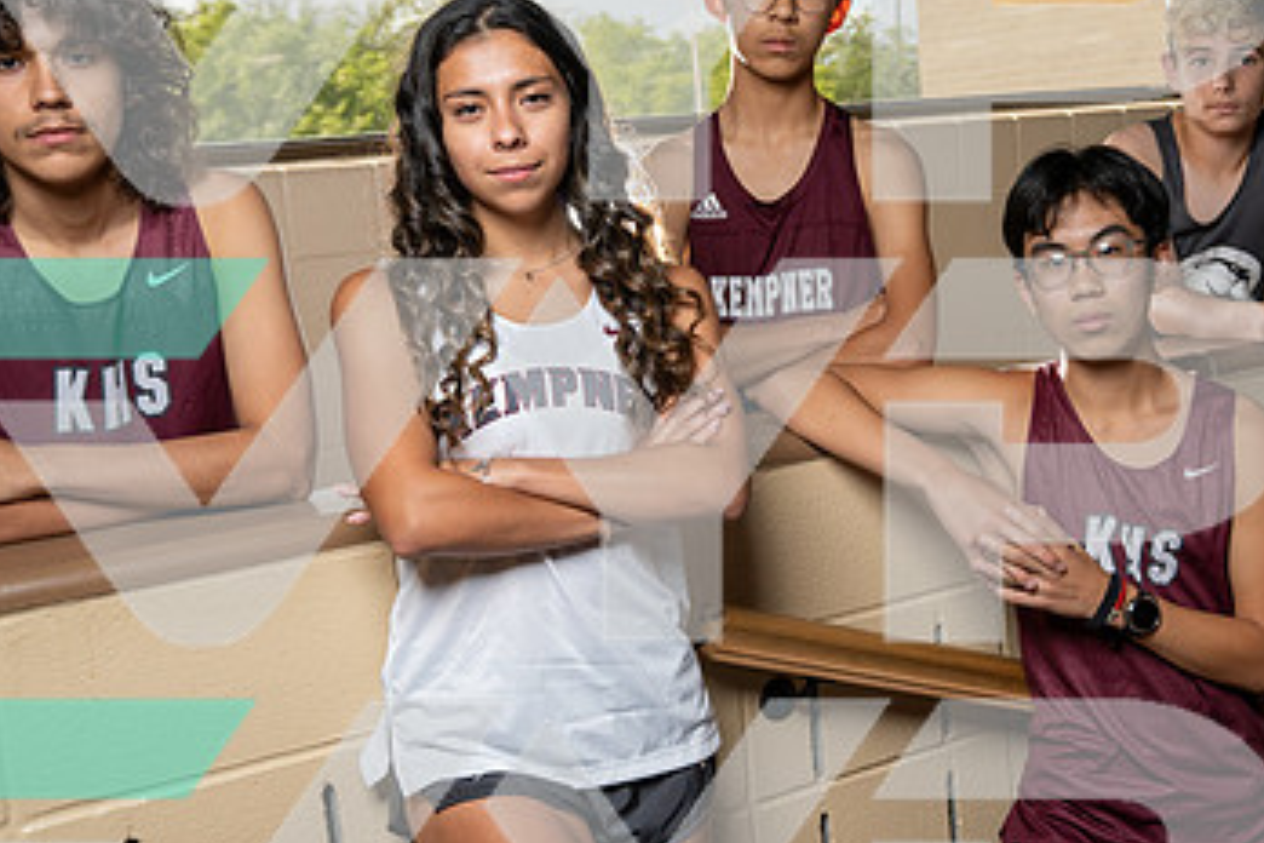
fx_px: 1755
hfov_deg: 39.3
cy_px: 452
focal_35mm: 50
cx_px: 814
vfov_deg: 27.0
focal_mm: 30
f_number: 4.5
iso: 400
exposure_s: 1/250
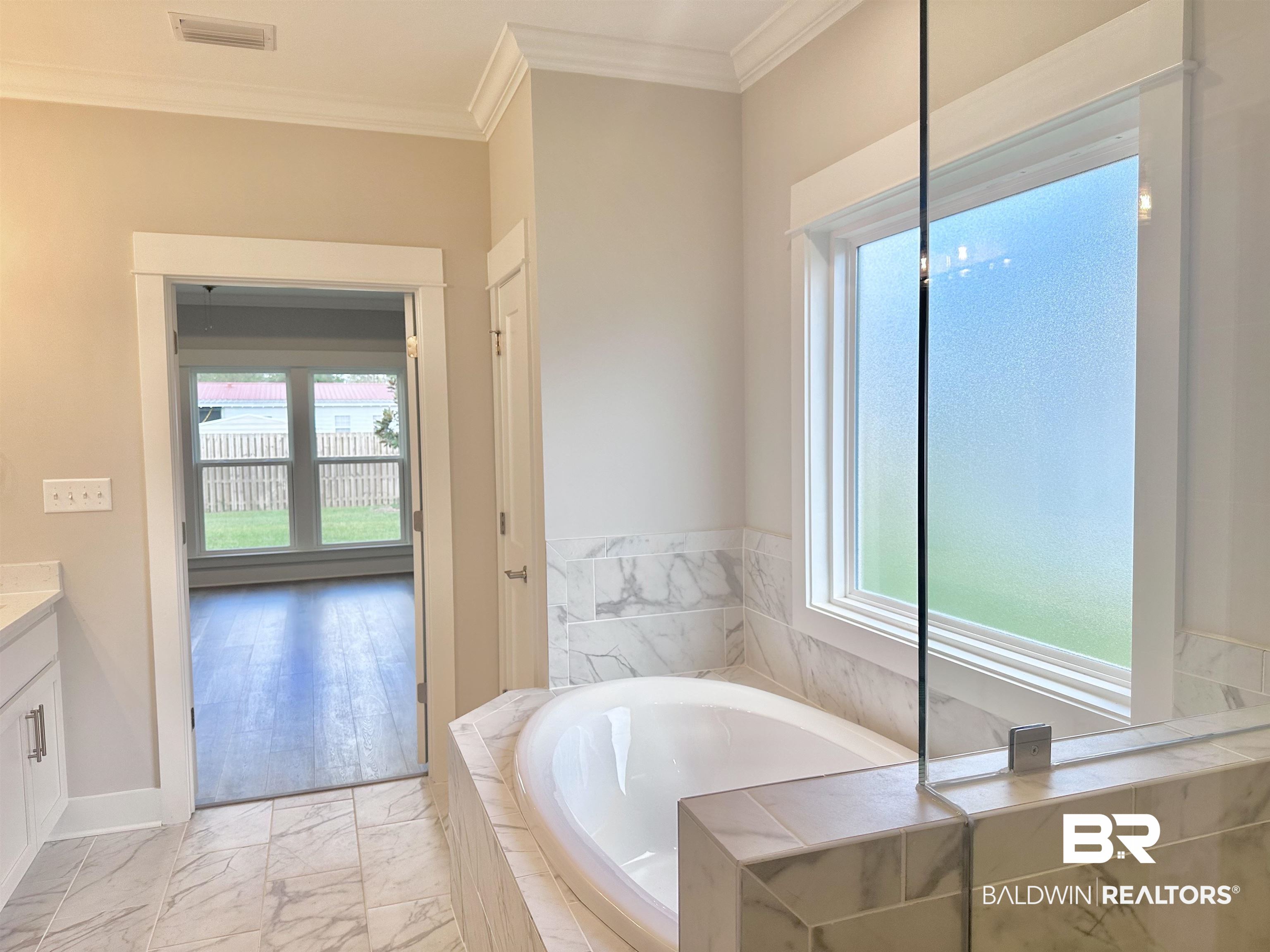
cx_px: 635
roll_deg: +0.4
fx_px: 881
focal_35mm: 24
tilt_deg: -3.6
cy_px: 476
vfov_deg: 56.8
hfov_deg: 71.6
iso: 80
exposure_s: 1/365
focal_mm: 6.86
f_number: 1.78
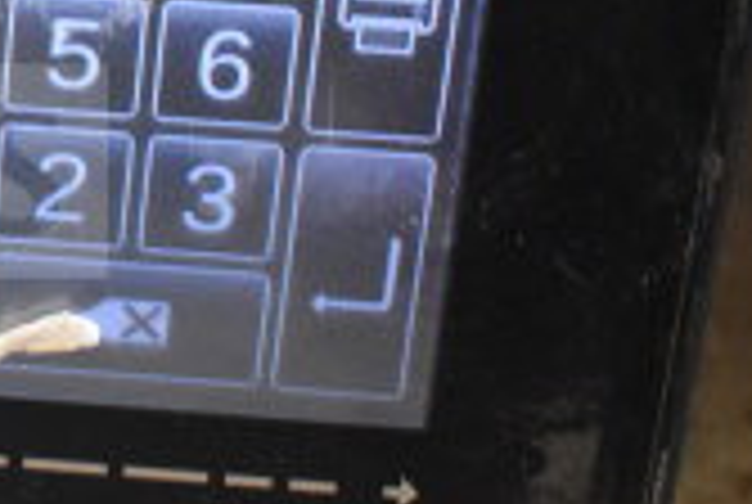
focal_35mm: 137
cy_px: -79
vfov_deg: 9.9
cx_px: -401
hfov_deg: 14.0
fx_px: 2863
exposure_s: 1/40
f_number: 4
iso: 4000
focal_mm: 25
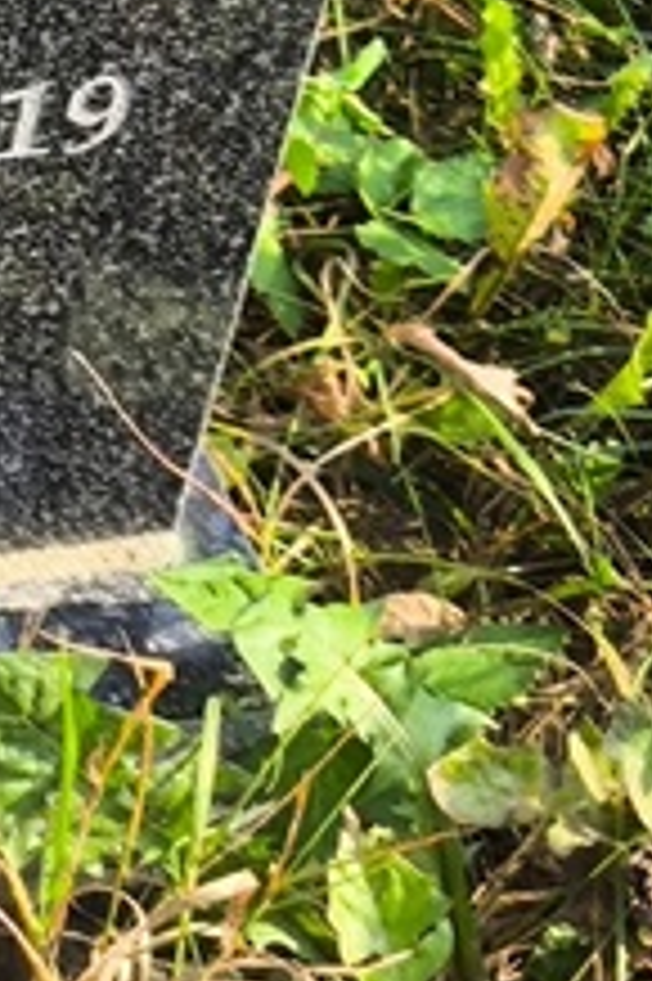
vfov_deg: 10.7
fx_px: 5197
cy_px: -9
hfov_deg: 6.8
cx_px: -884
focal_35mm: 191
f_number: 1.7
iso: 50
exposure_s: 1/353
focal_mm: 4.71
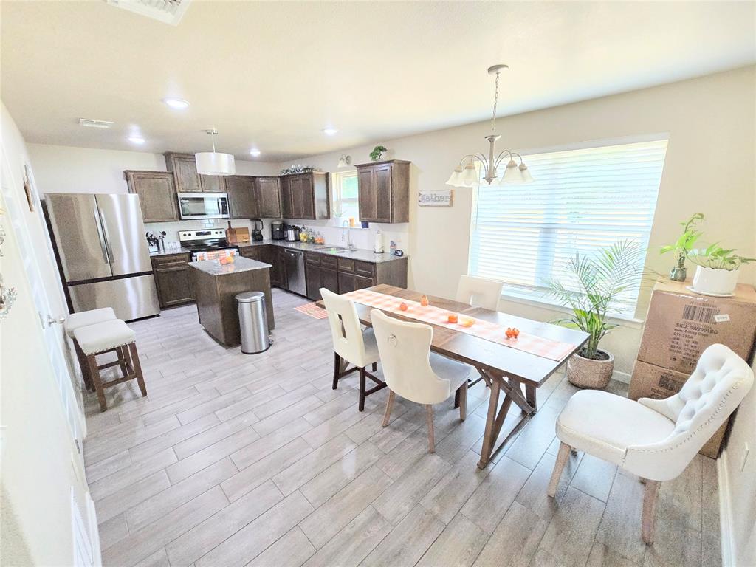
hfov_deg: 106.2
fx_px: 284
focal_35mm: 13
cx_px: 378
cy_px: 284
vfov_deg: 89.9
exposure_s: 1/60
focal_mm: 2.2
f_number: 2.2
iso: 800
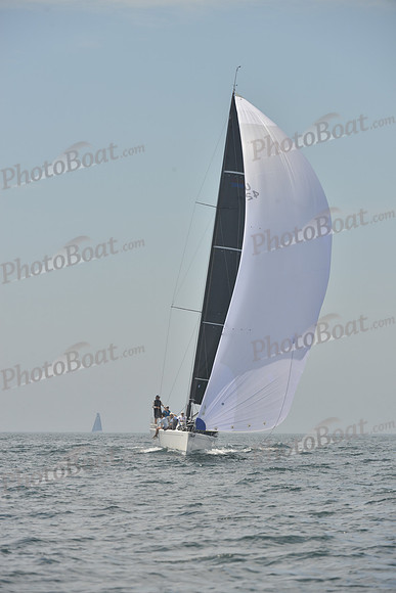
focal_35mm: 220
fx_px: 3628
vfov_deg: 9.4
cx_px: 198
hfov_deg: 6.2
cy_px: 296
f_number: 10
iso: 280
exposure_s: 1/800
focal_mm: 220
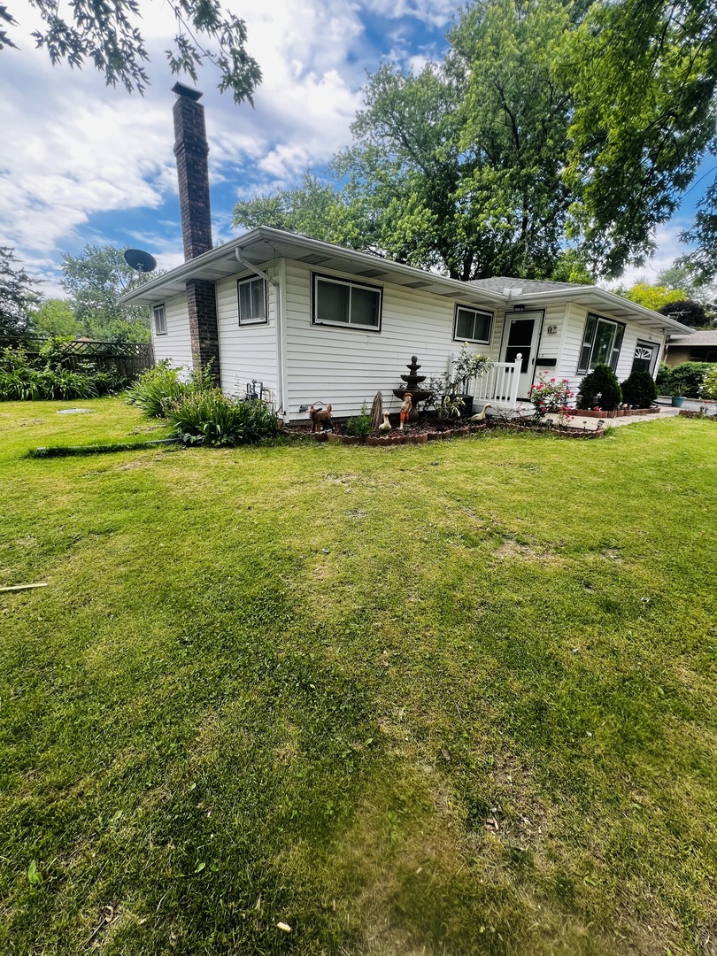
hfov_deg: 89.9
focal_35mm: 13
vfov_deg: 106.2
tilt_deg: -16.0
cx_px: 358
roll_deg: -1.4
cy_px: 478
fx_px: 359
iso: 32
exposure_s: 1/340
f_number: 1.8
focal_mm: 1.57
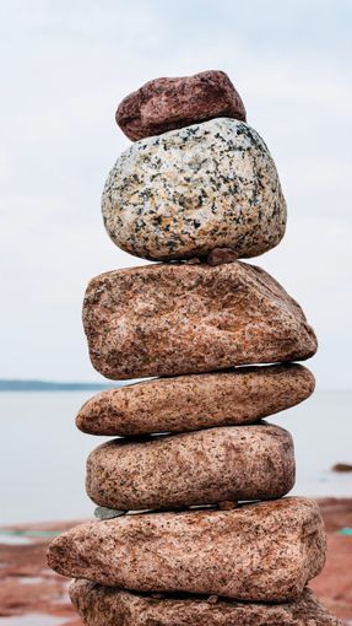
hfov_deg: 19.7
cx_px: 172
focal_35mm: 61
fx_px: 1012
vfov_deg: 34.4
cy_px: 313
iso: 100
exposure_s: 1/200
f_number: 7.1
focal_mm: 58
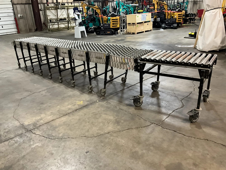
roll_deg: +2.6
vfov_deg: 48.2
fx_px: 189
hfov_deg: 61.7
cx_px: 113
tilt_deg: -21.8
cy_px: 85
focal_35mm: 29
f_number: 1.8
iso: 320
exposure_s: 1/41
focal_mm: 3
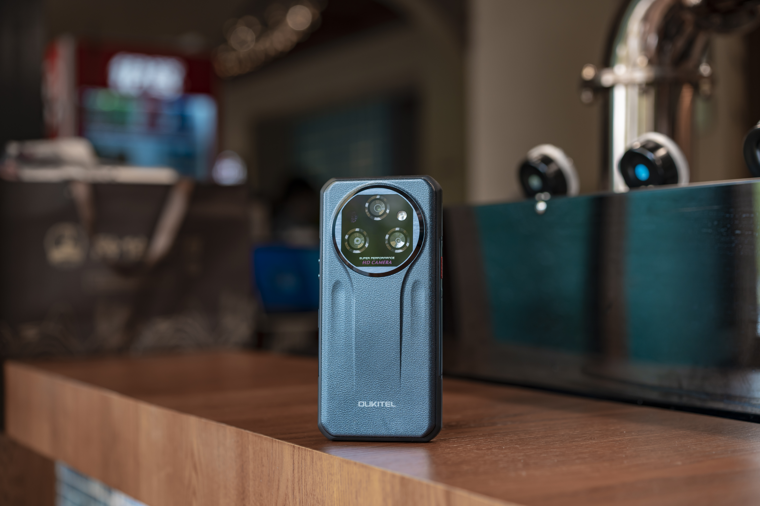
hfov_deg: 36.2
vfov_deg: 24.6
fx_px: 1161
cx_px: 380
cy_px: 253
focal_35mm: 55
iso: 320
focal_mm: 55
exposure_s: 1/160
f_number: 3.2
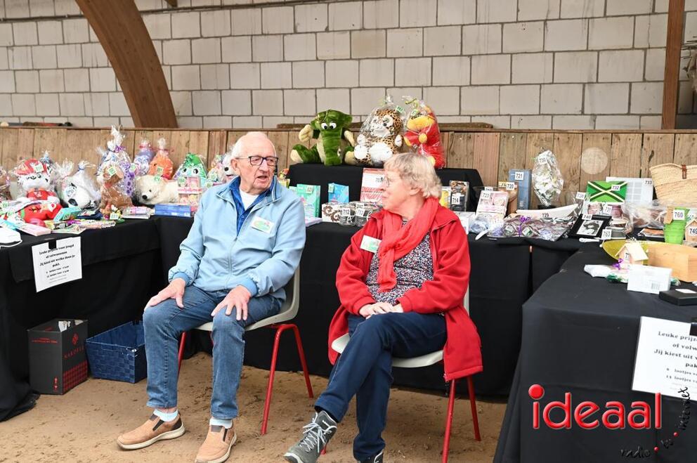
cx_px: 348
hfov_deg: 48.5
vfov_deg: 33.3
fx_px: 774
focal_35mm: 40
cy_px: 232
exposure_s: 1/60
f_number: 4
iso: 1250
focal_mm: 40
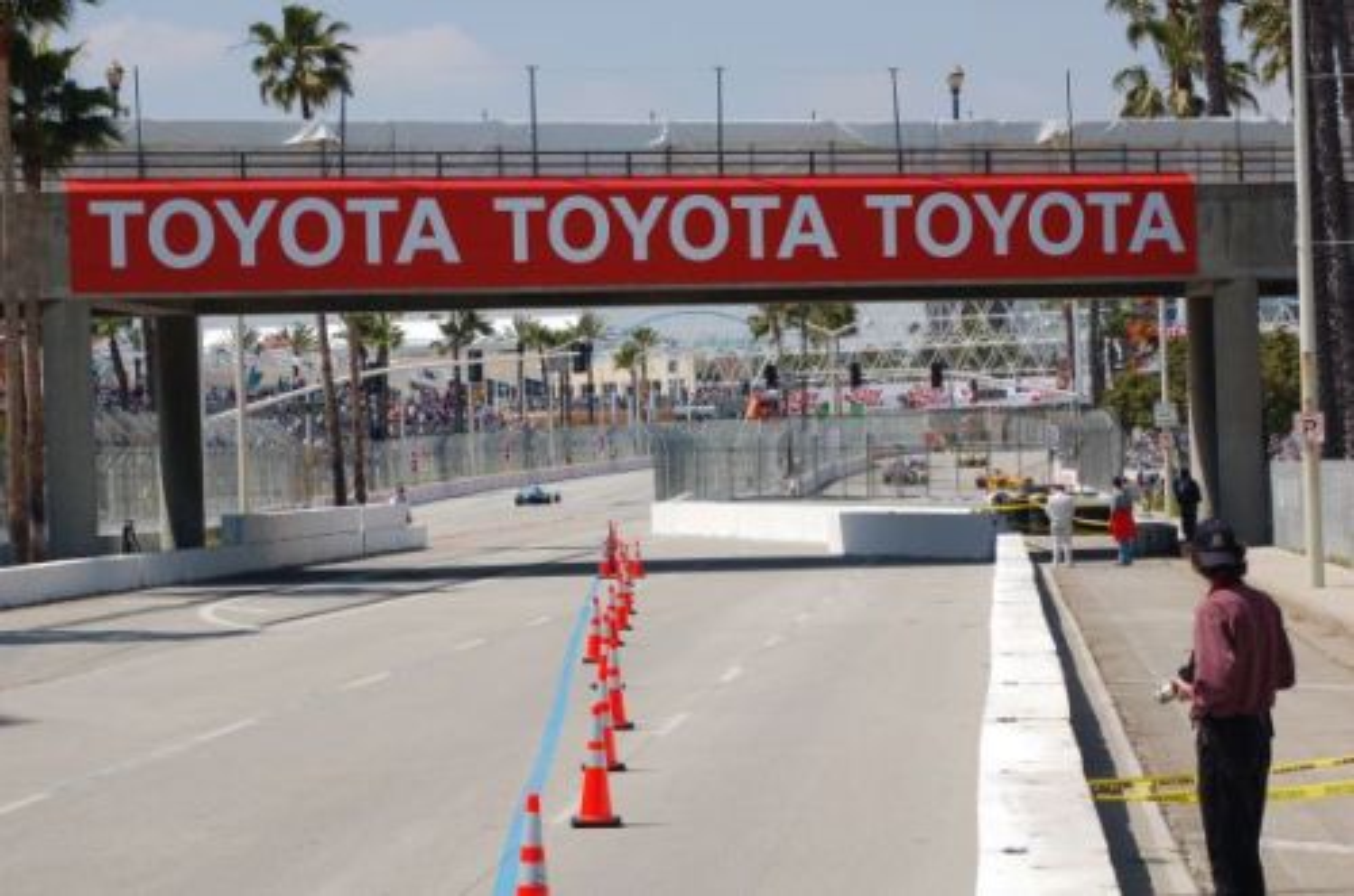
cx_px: 677
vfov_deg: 13.0
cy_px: 448
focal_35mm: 105
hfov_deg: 19.5
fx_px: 3940
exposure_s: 1/1600
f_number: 10
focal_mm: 70
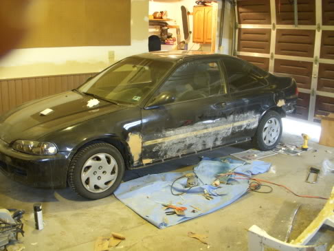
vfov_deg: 37.8
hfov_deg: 49.0
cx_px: 167
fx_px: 367
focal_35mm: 38
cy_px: 126
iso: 400
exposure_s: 1/5
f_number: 3.3
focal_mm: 6.3
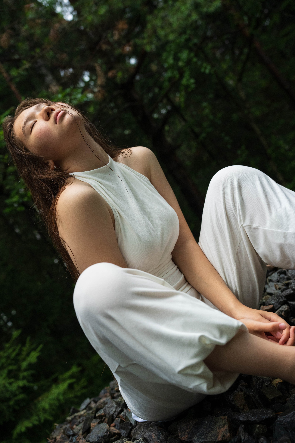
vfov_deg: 48.2
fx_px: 494
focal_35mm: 40
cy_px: 222
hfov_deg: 33.2
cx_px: 148
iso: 2000
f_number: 4
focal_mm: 40.2
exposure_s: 1/200
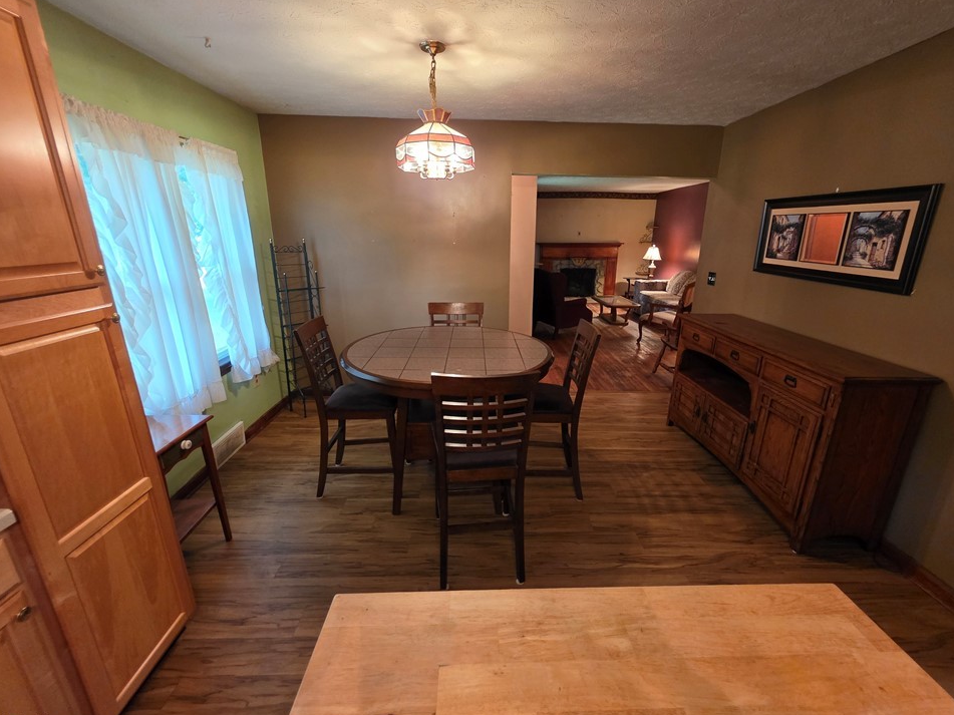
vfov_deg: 85.7
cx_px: 492
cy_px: 358
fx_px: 386
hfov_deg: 102.0
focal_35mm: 14
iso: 640
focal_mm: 2.2
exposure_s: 1/60
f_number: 1.9
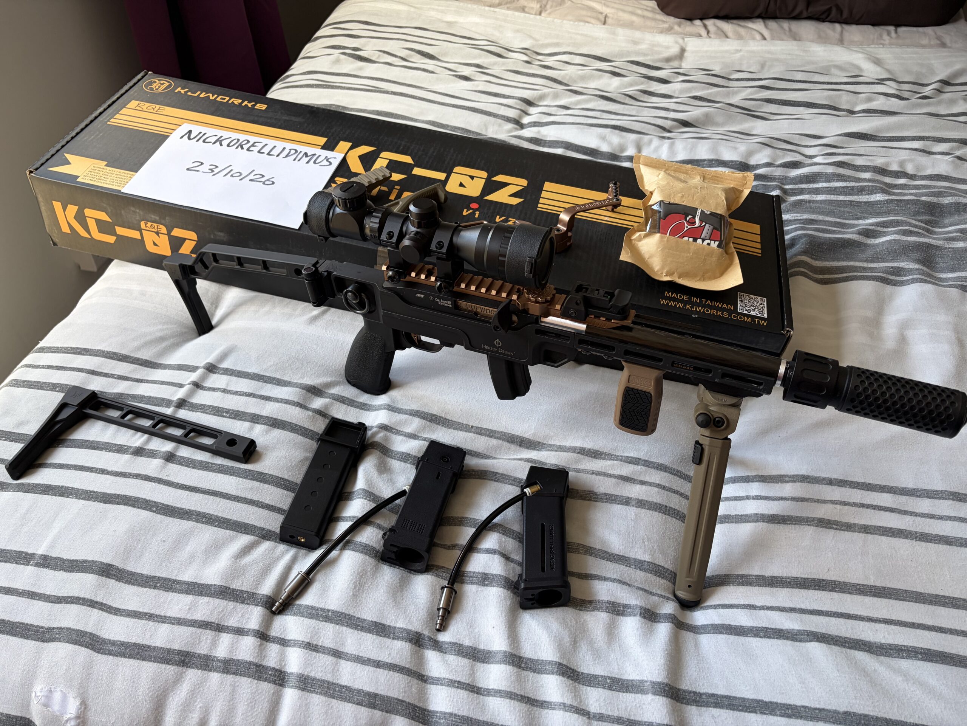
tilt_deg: -44.6
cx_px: 484
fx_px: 726
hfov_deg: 67.3
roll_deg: -2.6
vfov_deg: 53.1
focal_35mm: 26
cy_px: 363
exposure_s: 1/122
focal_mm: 5.96
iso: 80
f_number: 1.6
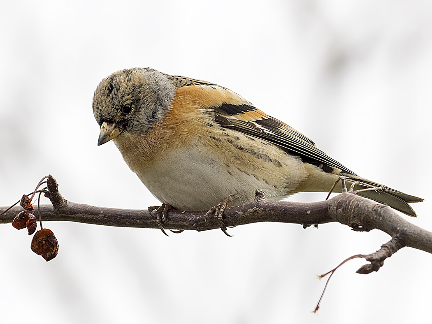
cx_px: 216
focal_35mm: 601
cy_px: 162
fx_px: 7502
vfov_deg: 2.5
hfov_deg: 3.3
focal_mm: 300
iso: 800
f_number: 6.3
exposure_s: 1/320
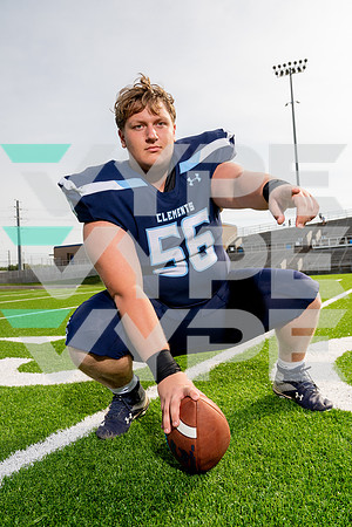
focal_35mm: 32
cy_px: 264
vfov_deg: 58.7
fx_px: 469
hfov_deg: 41.1
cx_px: 176
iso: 100
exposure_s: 1/250
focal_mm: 32
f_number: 8
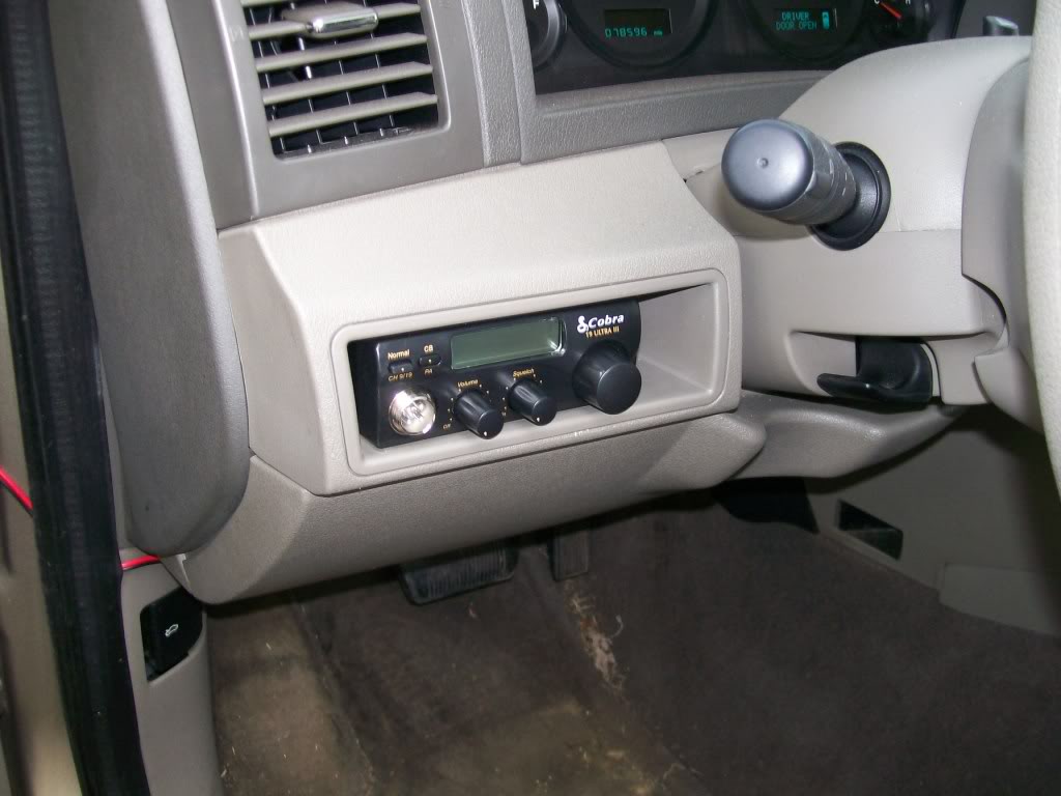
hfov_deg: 51.4
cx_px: 530
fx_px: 1103
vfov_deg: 39.7
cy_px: 398
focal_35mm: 36
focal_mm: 6
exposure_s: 1/64
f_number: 2.7
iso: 80
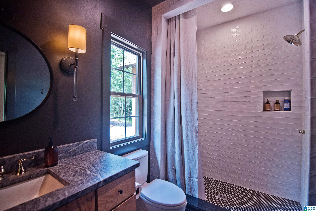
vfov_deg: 73.8
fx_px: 140
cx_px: 158
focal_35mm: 16
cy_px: 106
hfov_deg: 96.7
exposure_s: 1/100
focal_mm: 16
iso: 500
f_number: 6.3
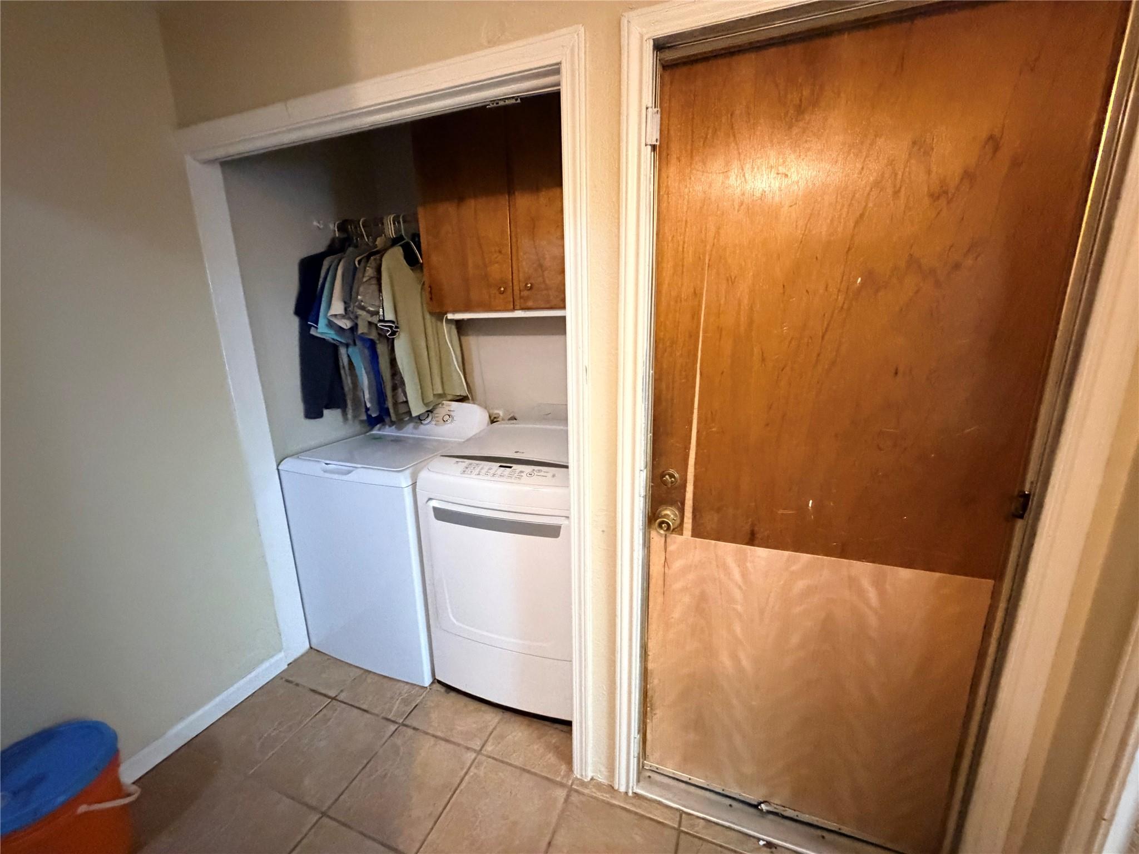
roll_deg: +1.7
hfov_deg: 102.1
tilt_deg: -12.5
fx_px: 461
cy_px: 427
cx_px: 570
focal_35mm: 14
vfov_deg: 85.7
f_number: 2.2
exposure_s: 1/60
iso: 1250
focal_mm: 2.22
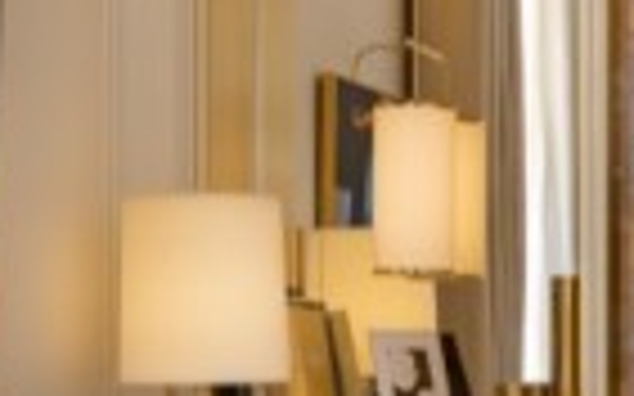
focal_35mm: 125
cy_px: 274
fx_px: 2159
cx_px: 994
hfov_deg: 15.3
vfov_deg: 10.5
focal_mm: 24
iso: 200
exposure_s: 1/30
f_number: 9
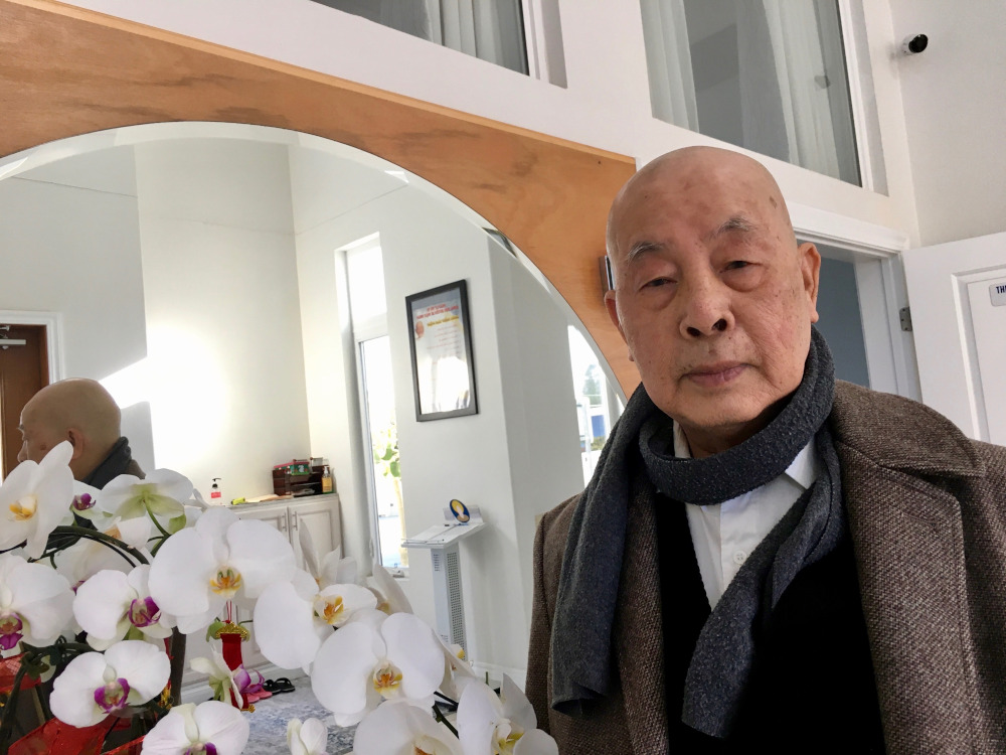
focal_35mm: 29
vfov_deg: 48.2
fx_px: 843
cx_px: 503
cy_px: 378
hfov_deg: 61.7
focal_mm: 4.15
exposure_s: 1/30
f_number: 2.2
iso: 32
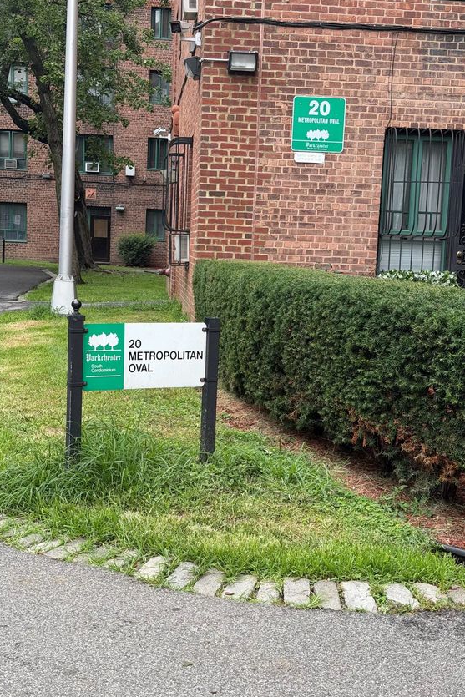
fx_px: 988
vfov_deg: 38.9
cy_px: 353
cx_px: 222
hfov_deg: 26.5
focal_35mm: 51
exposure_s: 1/364
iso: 64
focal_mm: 6.76
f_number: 1.78
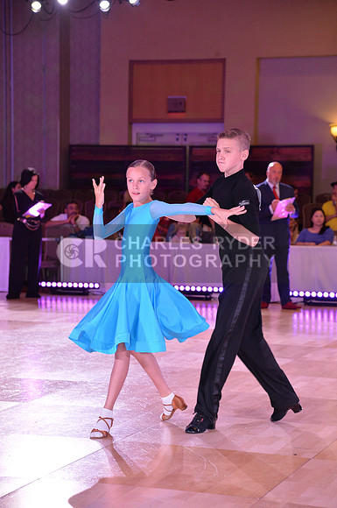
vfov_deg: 21.5
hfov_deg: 14.4
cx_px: 168
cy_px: 254
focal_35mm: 95
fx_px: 1338
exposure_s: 1/250
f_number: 5.6
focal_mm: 95
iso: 1600
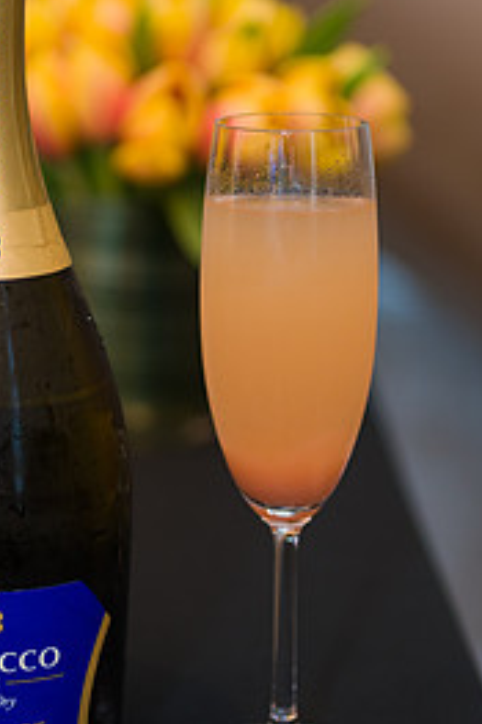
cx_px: 134
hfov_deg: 12.9
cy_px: 355
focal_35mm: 106
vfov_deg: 19.3
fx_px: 2131
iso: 400
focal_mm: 62
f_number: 3.2
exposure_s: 1/200
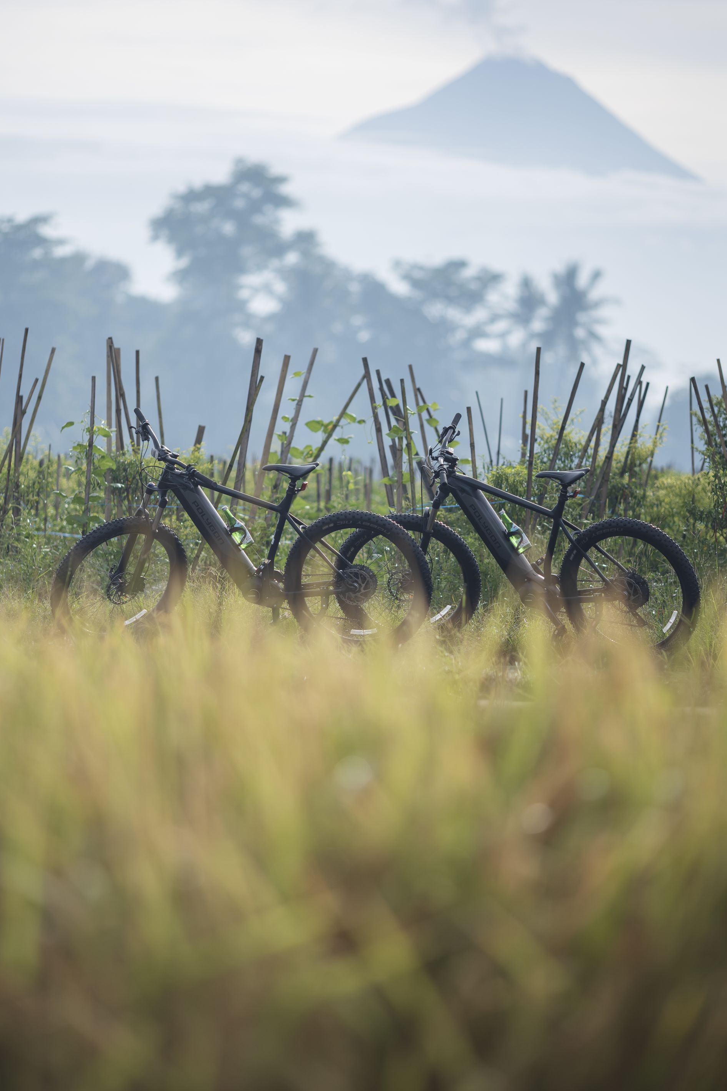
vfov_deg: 14.3
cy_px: 528
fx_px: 4331
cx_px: 372
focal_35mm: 143
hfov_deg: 9.6
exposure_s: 1/4000
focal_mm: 135
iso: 100
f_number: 2
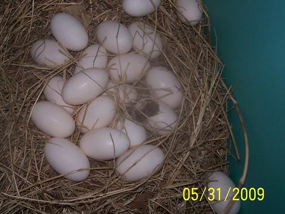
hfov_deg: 39.0
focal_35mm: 48
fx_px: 395
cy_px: 83
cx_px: 85
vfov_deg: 30.2
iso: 80
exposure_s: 1/60
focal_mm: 5.6
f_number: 2.7
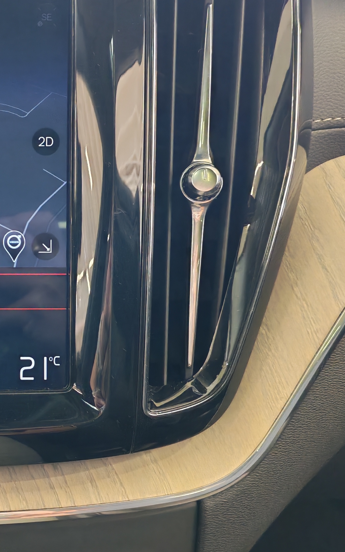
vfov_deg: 33.5
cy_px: 272
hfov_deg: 19.8
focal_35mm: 61
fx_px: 918
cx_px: -88
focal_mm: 6.12
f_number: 1.9
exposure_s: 1/50
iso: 2056
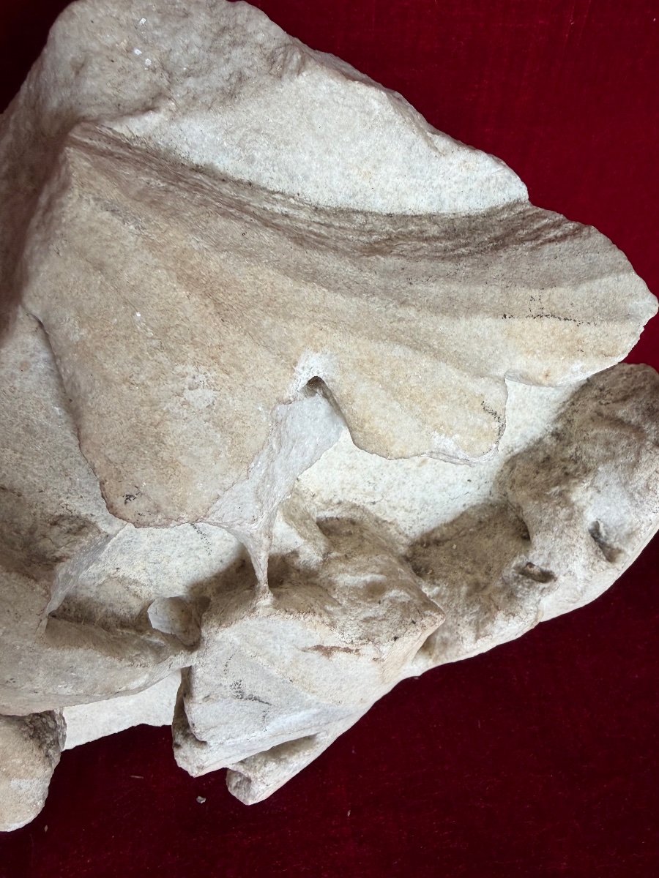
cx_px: 330
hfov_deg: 53.1
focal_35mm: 26
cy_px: 439
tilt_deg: -45.1
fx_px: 660
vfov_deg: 67.3
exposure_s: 1/121
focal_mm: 2.22
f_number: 2.2
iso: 80
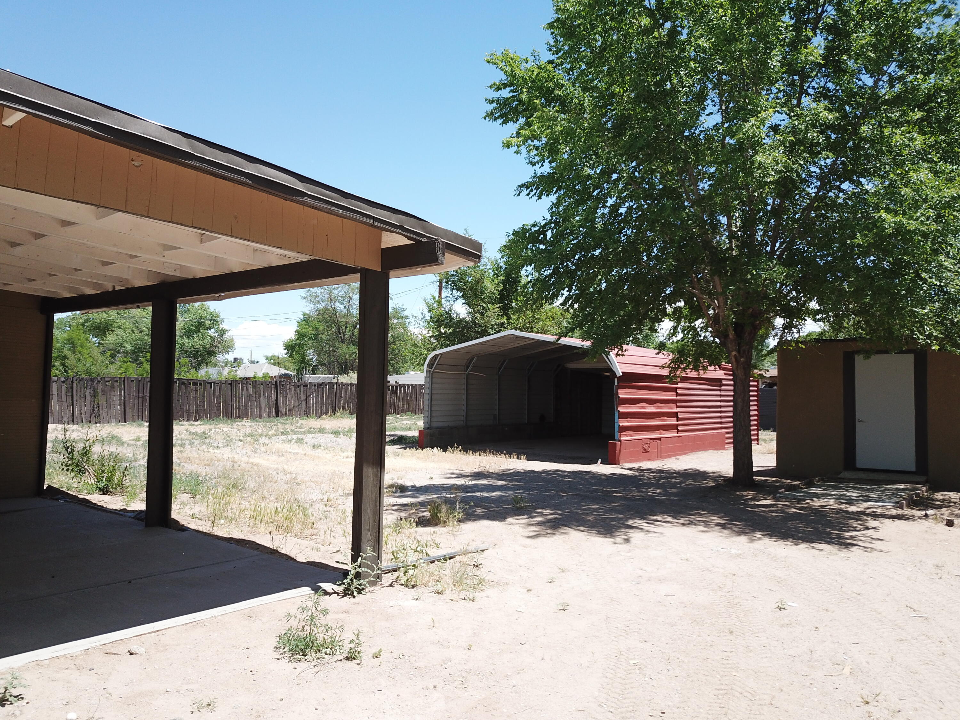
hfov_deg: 67.3
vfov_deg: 53.1
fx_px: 721
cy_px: 360
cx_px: 480
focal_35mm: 26
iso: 100
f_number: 2.2
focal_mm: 4.73
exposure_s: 1/840
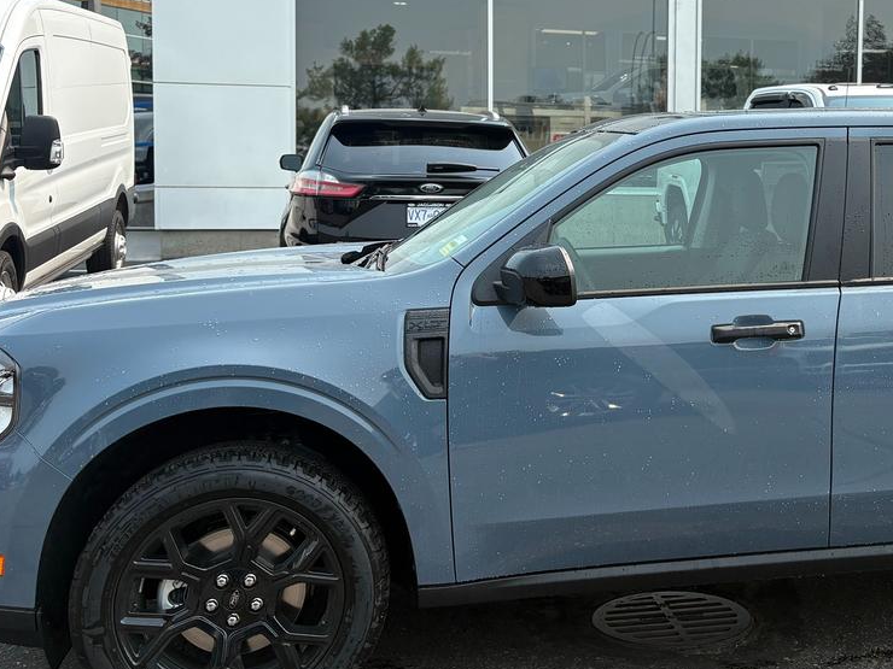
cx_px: 719
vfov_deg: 31.9
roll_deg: -0.7
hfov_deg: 40.3
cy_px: 223
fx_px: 1161
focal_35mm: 45
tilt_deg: -2.7
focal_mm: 5.96
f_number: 1.6
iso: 50
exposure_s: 1/2364
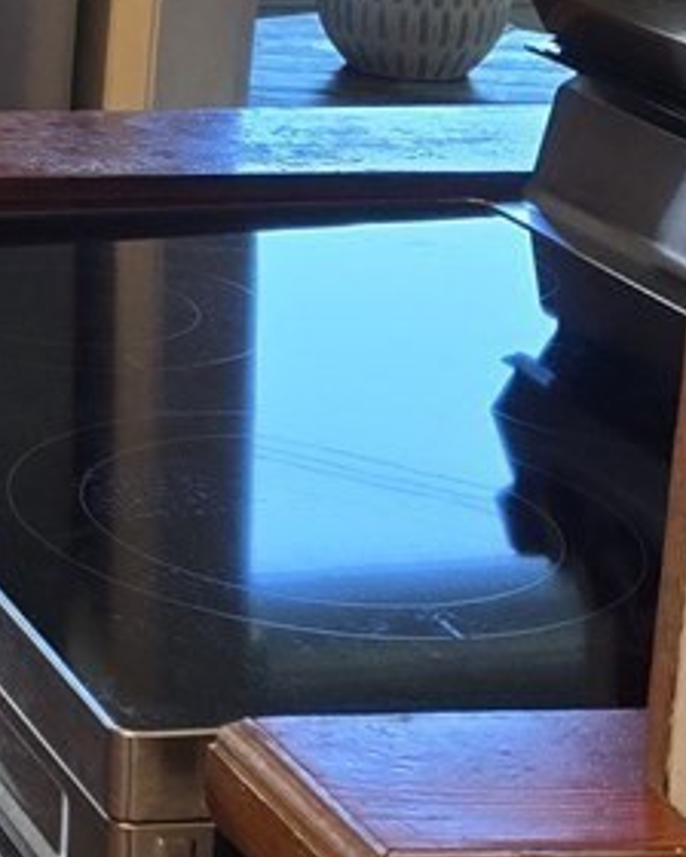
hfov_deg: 10.9
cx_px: -861
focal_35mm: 123
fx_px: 3122
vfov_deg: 15.3
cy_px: -21
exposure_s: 1/120
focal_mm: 5.4
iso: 100
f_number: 1.8
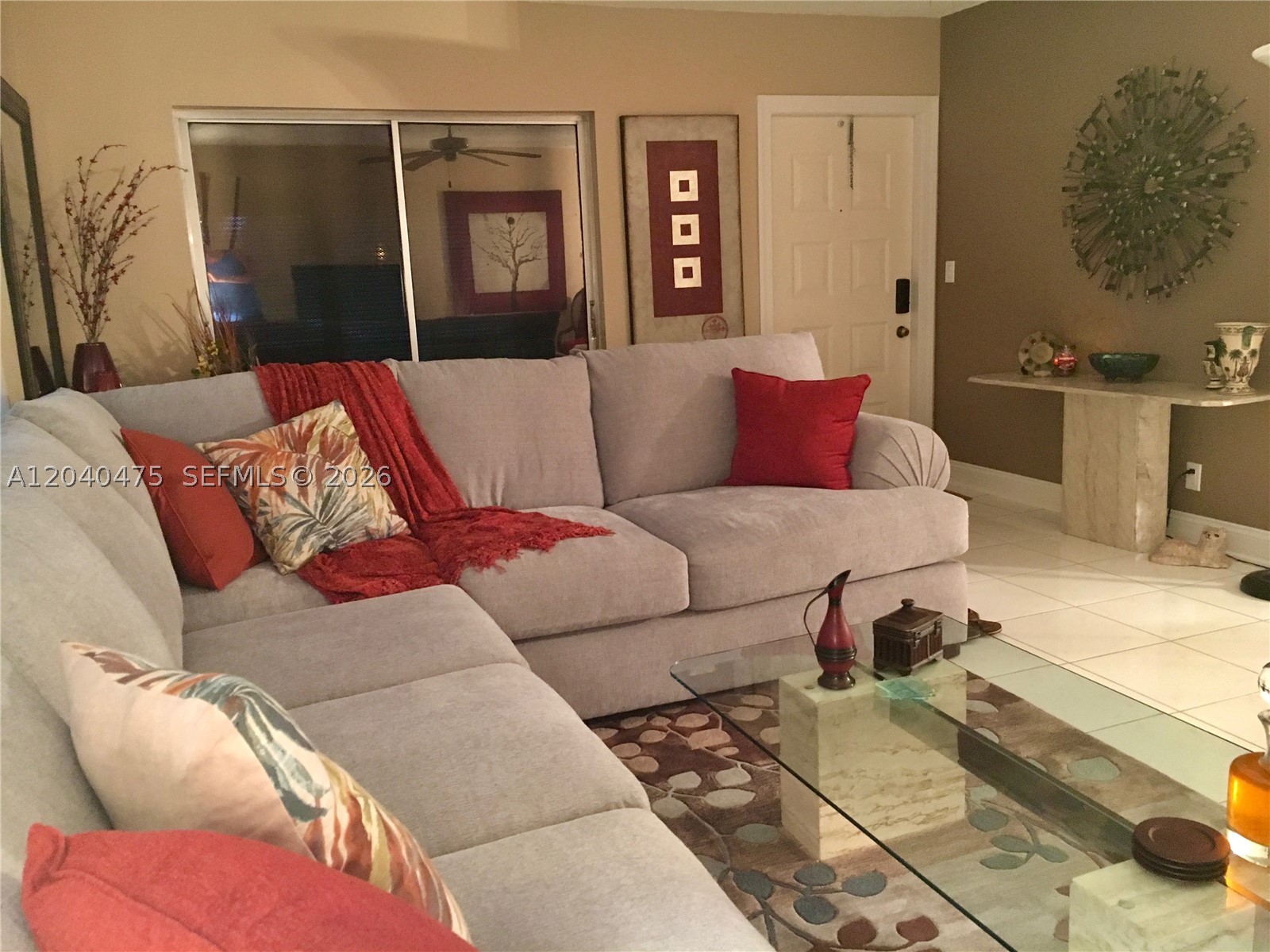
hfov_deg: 61.7
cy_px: 476
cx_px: 635
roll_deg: +3.4
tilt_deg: -11.3
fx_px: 1064
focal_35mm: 29
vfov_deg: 48.2
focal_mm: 4.15
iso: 400
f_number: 2.2
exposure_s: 1/15
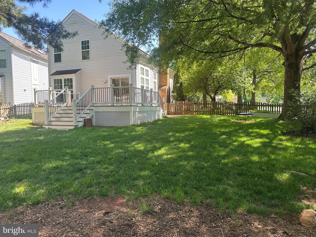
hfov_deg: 71.6
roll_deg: +0.5
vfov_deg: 56.8
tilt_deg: -2.6
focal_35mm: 24
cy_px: 118
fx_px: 219
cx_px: 158
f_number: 1.78
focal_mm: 6.86
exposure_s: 1/426
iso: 80
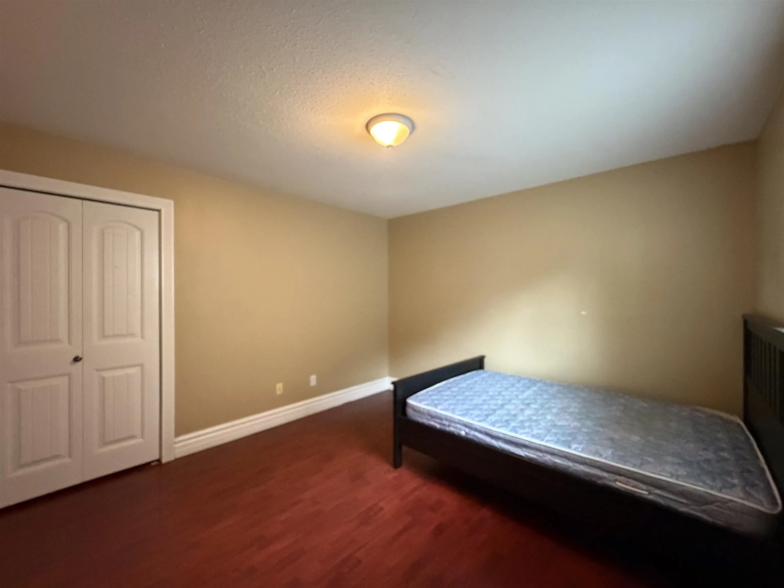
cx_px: 392
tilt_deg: -0.5
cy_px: 294
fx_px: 317
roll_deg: +0.3
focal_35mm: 14
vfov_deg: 85.7
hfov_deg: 102.1
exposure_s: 1/39
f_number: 2.2
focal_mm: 2.22
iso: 1600
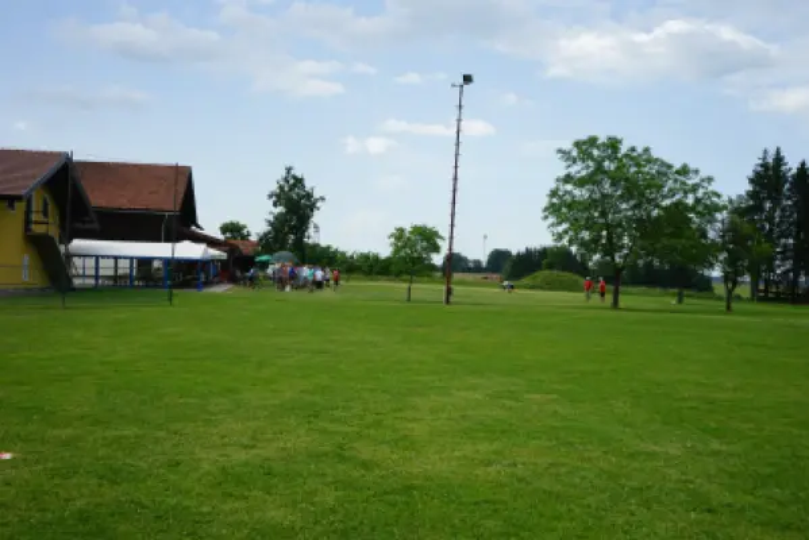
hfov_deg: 54.4
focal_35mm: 35
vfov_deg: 37.9
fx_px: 787
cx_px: 404
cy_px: 270
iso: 100
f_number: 10
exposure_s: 1/100
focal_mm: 35
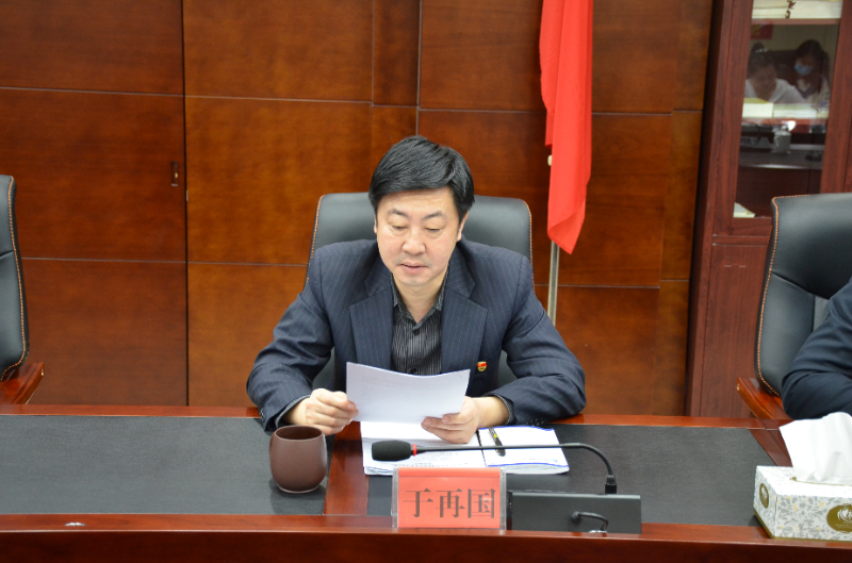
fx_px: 1346
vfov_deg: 23.6
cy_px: 282
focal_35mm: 57
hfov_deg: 35.1
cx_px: 426
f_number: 4.2
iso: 1400
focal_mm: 38
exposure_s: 1/30
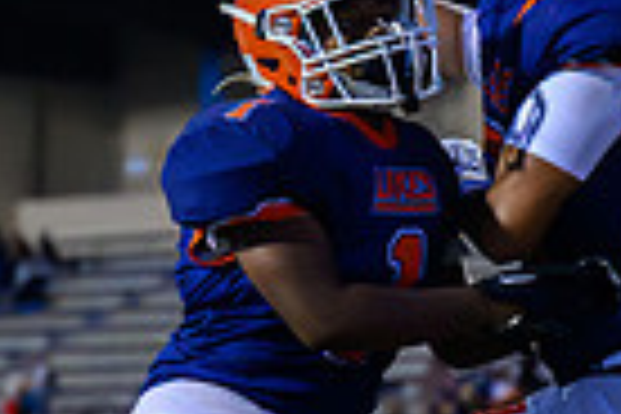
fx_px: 6244
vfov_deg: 3.8
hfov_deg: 5.7
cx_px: 523
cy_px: 242
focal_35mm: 362
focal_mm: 70
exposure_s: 1/1250
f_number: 2.8
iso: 22800
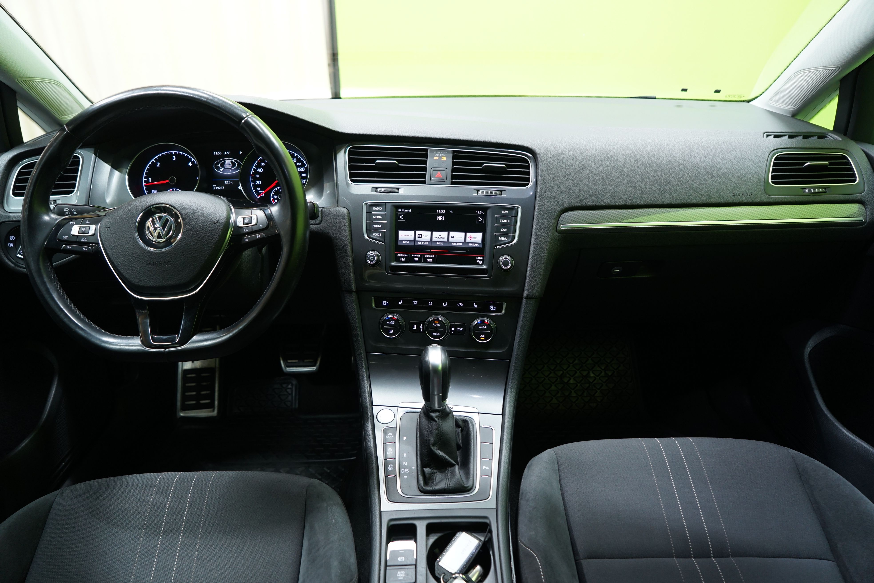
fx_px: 583
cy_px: 292
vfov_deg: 53.1
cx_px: 437
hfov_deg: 73.7
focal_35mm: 24
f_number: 4.5
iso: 800
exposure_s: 1/20
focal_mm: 24
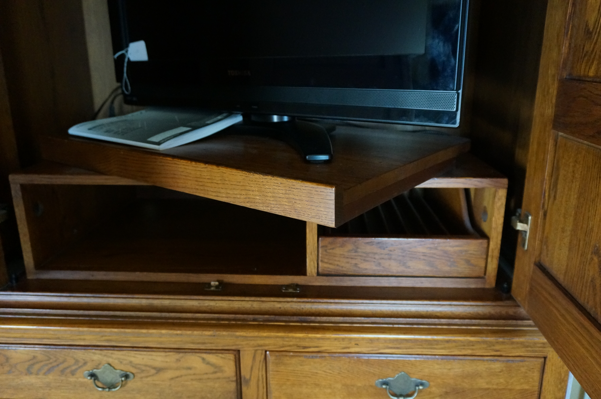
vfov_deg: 45.5
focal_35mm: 28
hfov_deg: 64.6
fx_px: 475
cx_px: 300
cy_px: 200
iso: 3200
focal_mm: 19
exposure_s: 1/40
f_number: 4
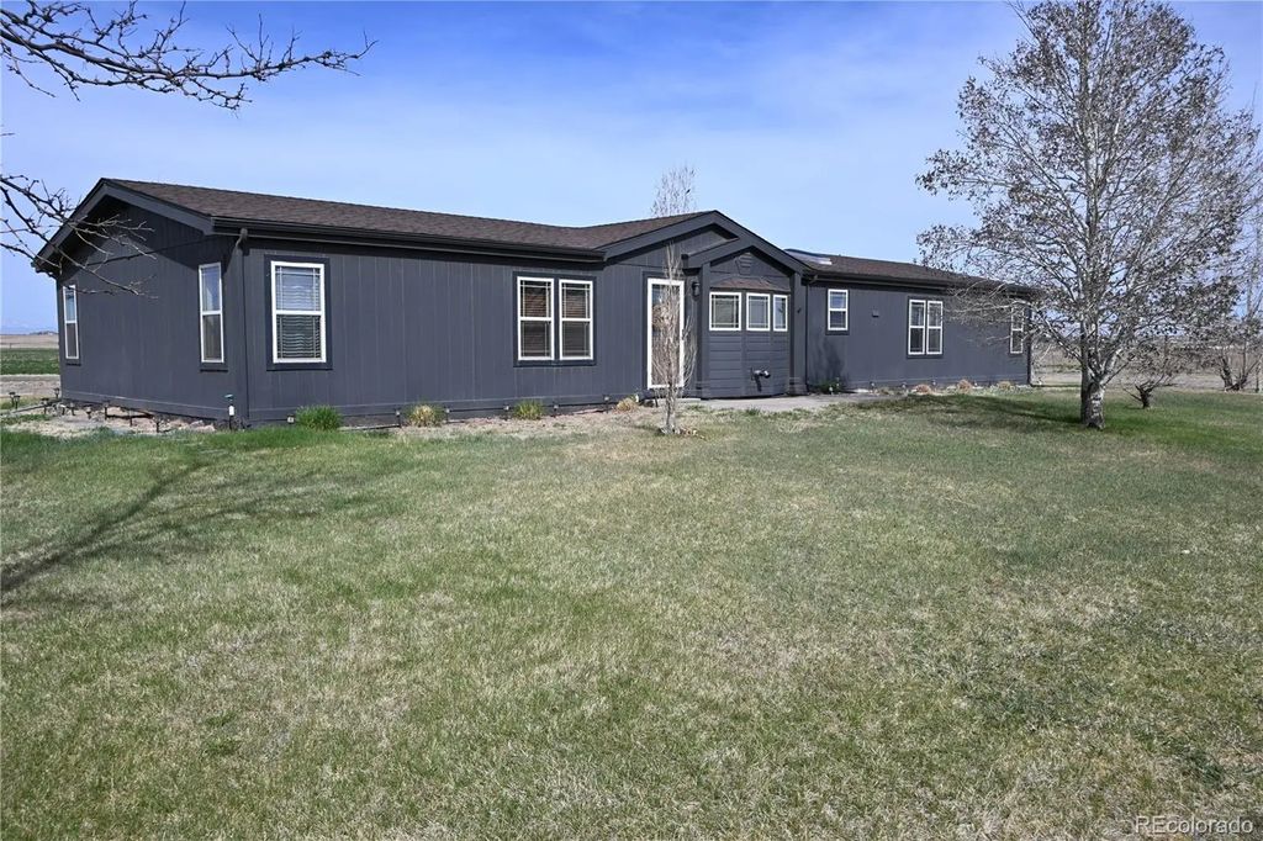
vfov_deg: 44.6
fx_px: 1026
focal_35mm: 29
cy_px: 420
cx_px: 632
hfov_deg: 63.2
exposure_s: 1/400
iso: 100
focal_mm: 19.5
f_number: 8
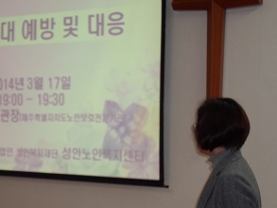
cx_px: 93
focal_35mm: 85
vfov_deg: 17.4
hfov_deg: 22.9
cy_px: 130
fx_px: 680
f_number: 3.6
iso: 240
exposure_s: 1/45
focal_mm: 9.7
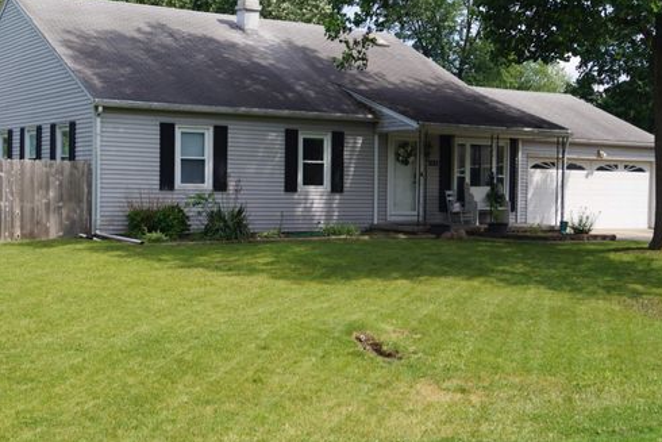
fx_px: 984
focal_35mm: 54
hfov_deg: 37.2
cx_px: 336
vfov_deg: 25.3
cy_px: 220
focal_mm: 35
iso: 100
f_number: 9
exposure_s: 1/100
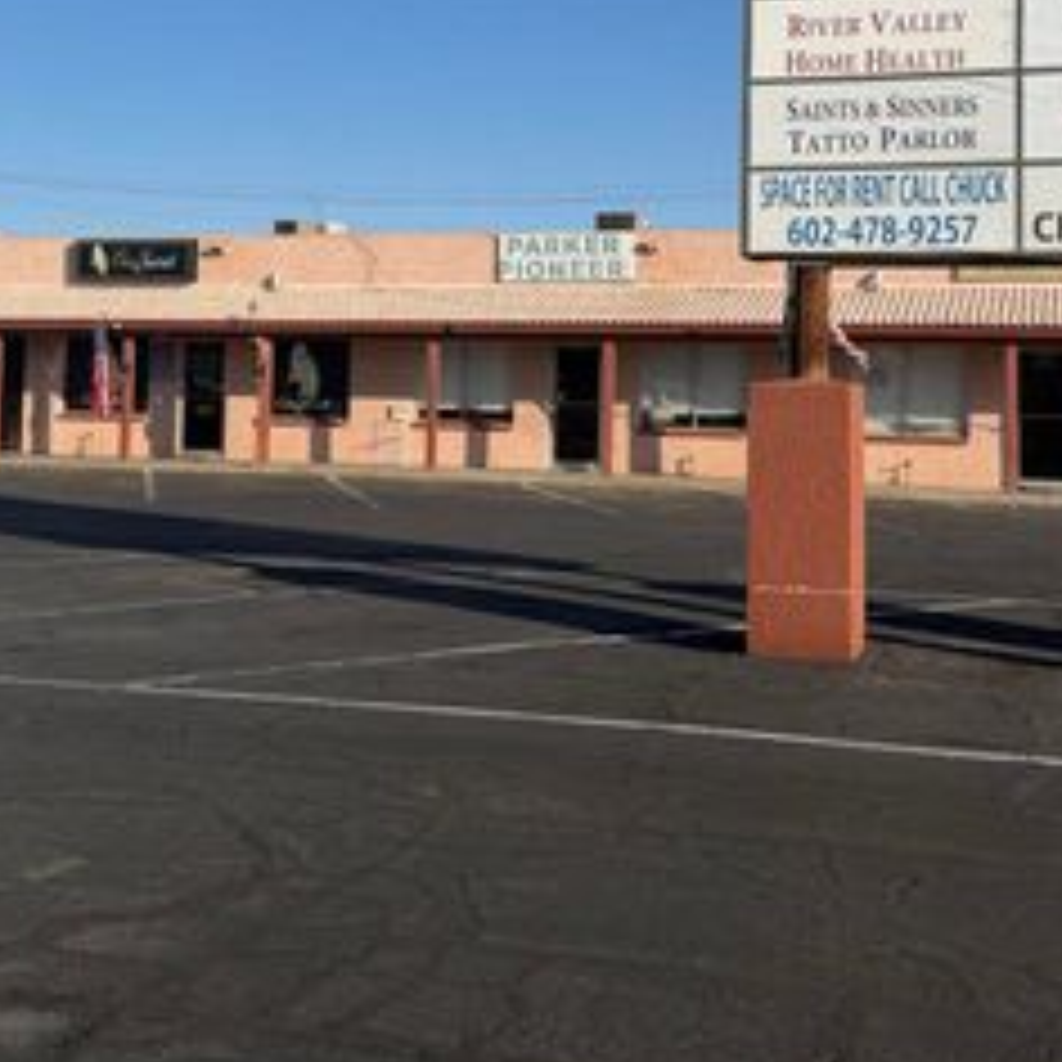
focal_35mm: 45
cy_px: 308
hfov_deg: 37.5
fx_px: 1562
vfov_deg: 36.9
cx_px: 567
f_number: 1.78
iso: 80
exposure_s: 1/6173
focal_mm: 6.76
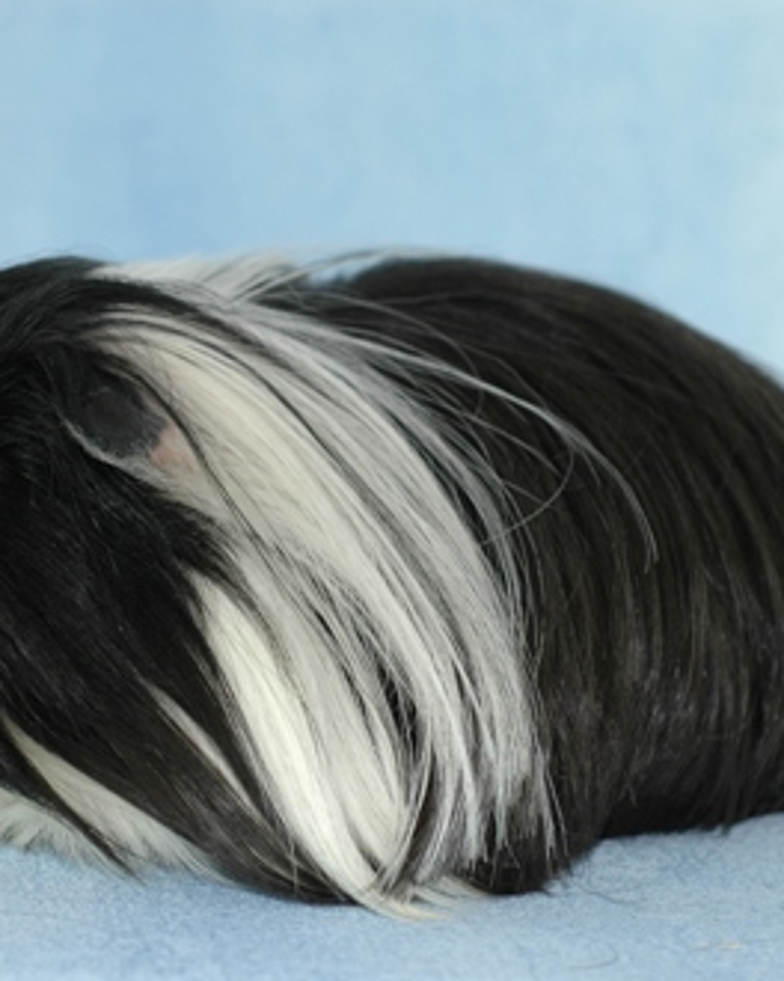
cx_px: 217
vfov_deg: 15.0
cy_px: 492
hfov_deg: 12.0
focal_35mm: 128
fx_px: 3713
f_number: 5
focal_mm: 60
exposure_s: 1/160
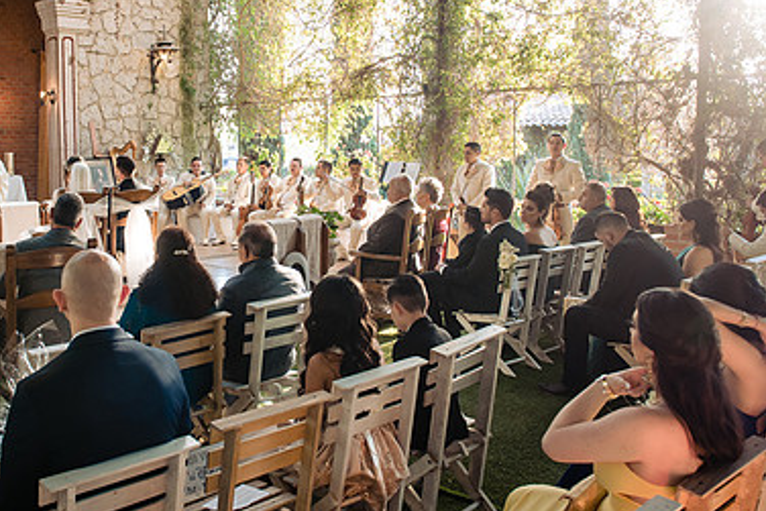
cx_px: 249
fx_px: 788
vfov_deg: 35.9
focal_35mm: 37
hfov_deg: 50.8
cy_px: 207
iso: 800
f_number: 3.5
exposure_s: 1/200
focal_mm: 24
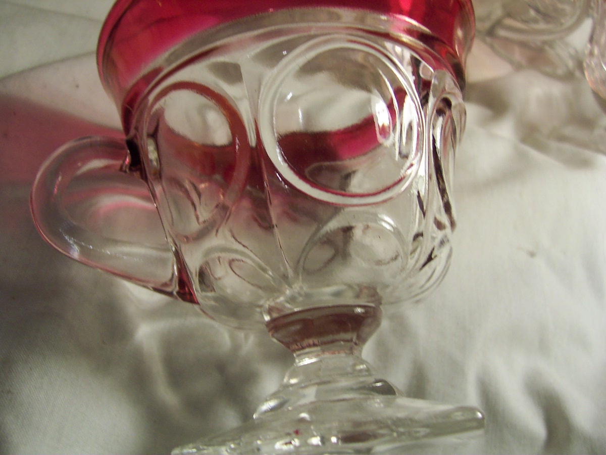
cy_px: 228
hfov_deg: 50.1
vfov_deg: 38.7
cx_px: 303
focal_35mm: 37
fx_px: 648
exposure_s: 1/125
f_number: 2.8
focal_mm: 5.6
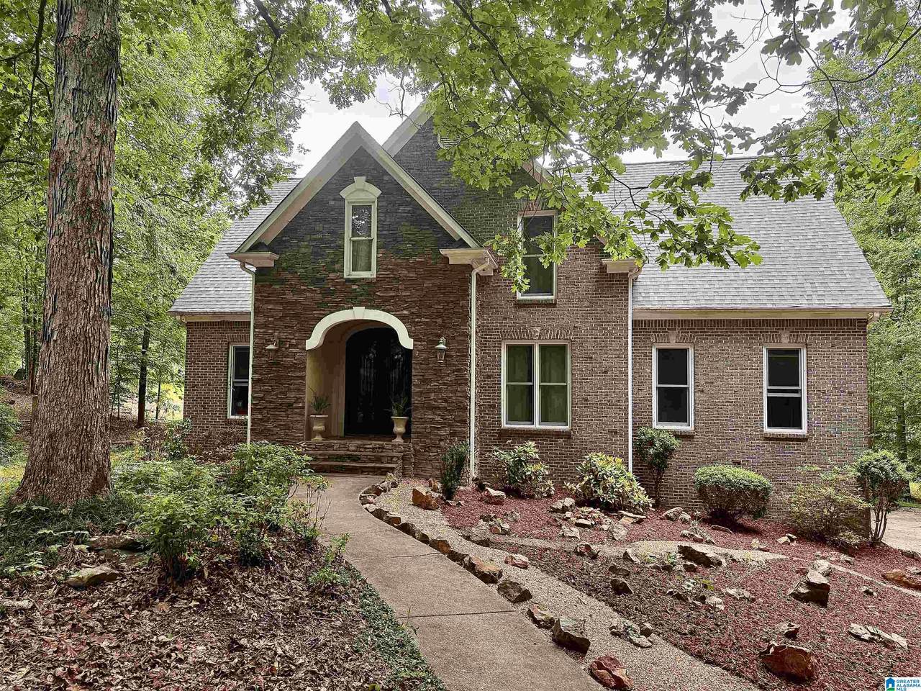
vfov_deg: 56.8
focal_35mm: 24
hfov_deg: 71.6
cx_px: 460
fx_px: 639
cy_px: 346
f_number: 1.78
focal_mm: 6.76
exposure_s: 1/301
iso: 100
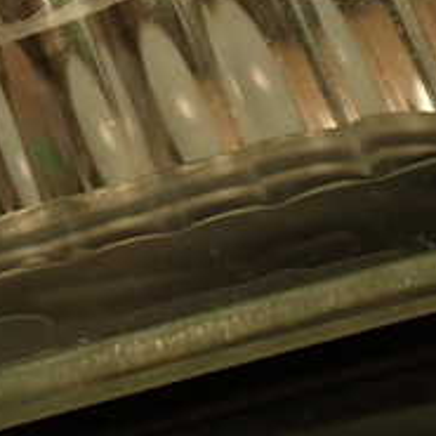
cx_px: -101
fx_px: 1225
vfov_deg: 19.8
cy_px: 45
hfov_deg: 18.9
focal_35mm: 86
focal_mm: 5.4
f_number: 2.3
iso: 160
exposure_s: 1/60
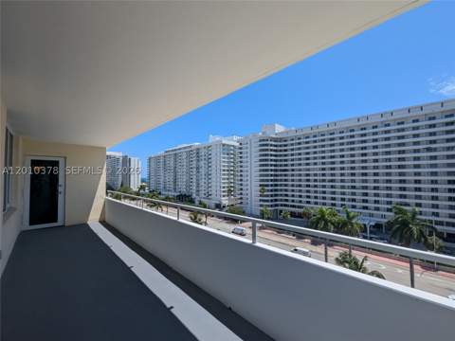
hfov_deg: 106.2
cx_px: 228
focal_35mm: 13
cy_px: 170
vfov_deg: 89.9
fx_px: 171
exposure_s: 1/2247
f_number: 2.2
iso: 40
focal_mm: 1.95
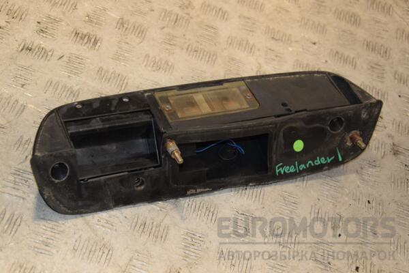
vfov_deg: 18.9
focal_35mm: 72
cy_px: 136
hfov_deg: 28.1
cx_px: 204
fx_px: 818
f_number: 6.3
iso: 800
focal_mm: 48
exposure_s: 1/200
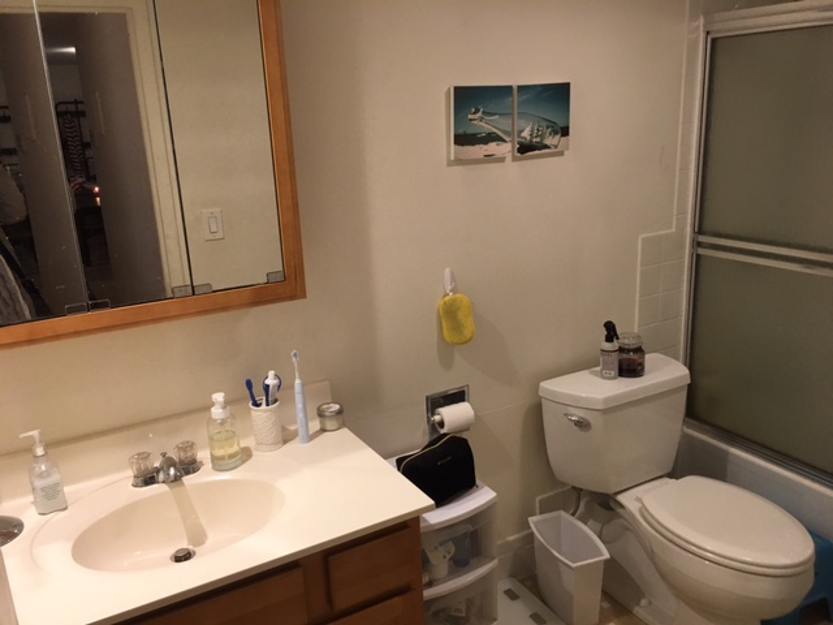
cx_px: 416
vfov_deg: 48.2
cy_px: 312
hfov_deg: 61.7
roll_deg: +2.3
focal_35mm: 29
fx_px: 698
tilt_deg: -13.8
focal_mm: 4.15
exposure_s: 1/15
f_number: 2.2
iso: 50
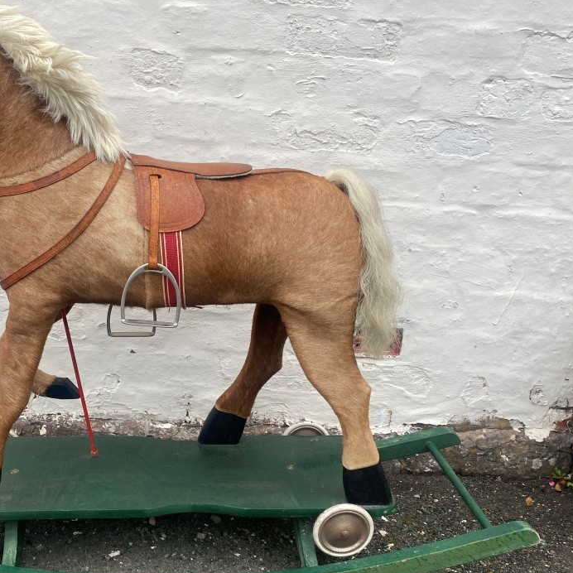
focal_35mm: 34
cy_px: 302
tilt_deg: -16.6
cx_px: 171
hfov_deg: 47.3
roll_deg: -4.5
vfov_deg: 48.4
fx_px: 637
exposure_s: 1/339
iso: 32
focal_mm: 4.25
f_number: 1.8
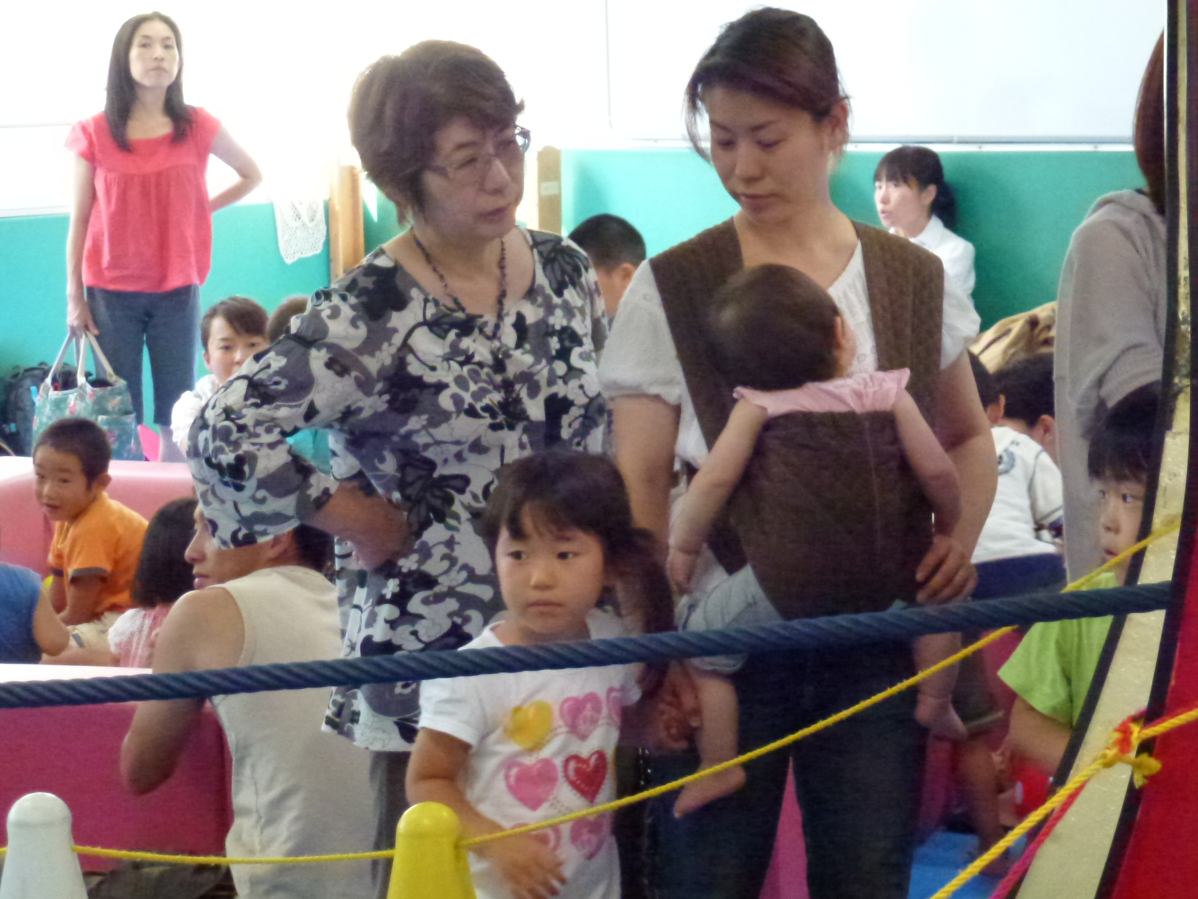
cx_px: 639
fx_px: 3392
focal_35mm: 98
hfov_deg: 20.0
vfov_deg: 15.1
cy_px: 488
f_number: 4.9
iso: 1600
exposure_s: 1/100
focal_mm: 16
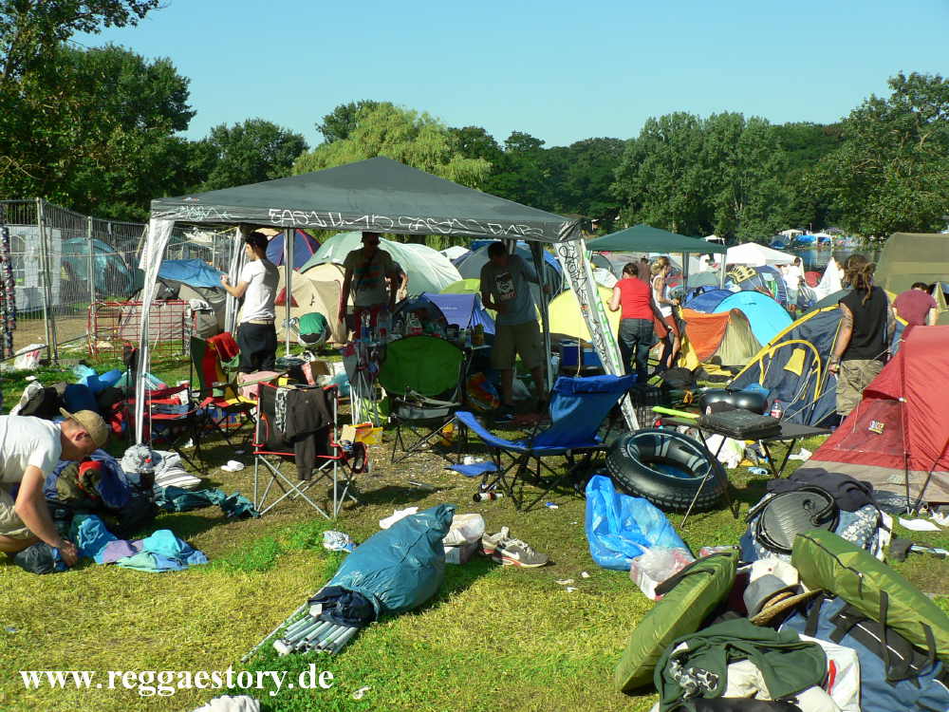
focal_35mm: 35
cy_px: 356
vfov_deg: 40.7
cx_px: 474
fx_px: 960
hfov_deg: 52.6
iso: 64
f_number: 4
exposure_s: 1/400
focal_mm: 6
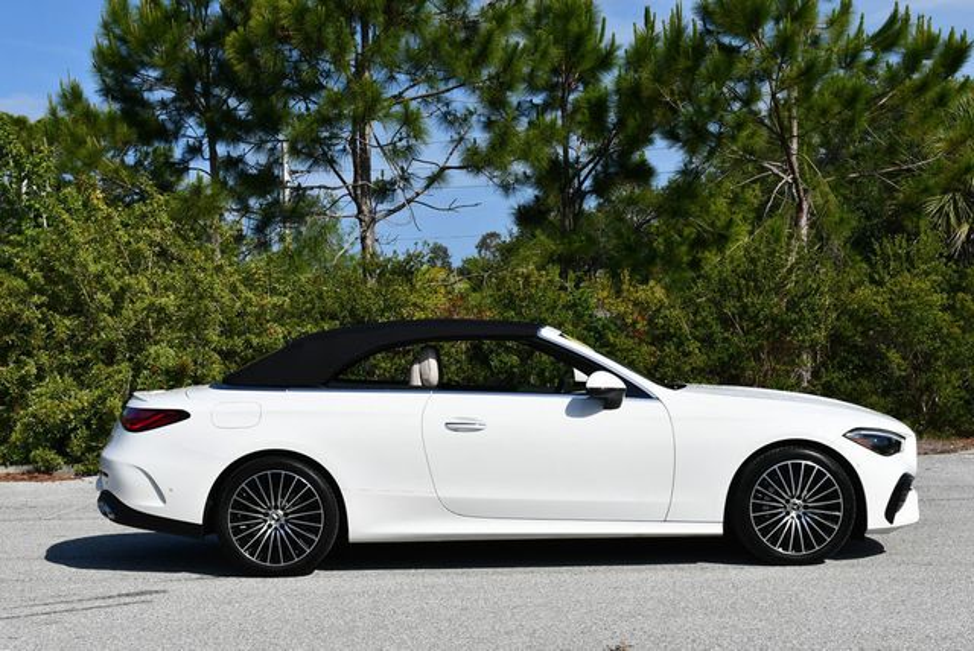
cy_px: 326
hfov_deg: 31.4
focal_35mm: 64
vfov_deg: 21.3
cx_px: 487
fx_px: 1733
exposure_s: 1/320
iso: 100
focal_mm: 32
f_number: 9
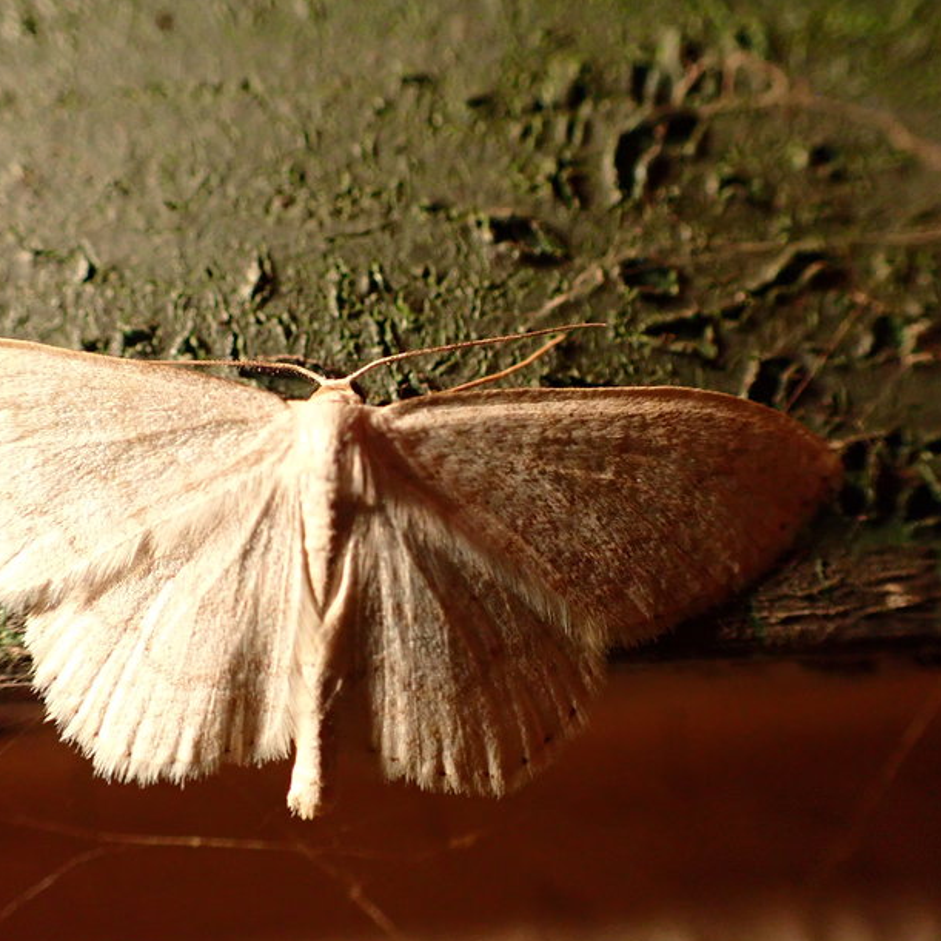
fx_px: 1138
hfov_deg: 44.8
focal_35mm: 37
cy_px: 479
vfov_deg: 44.9
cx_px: 400
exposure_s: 1/60
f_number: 2.3
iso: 800
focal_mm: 5.4
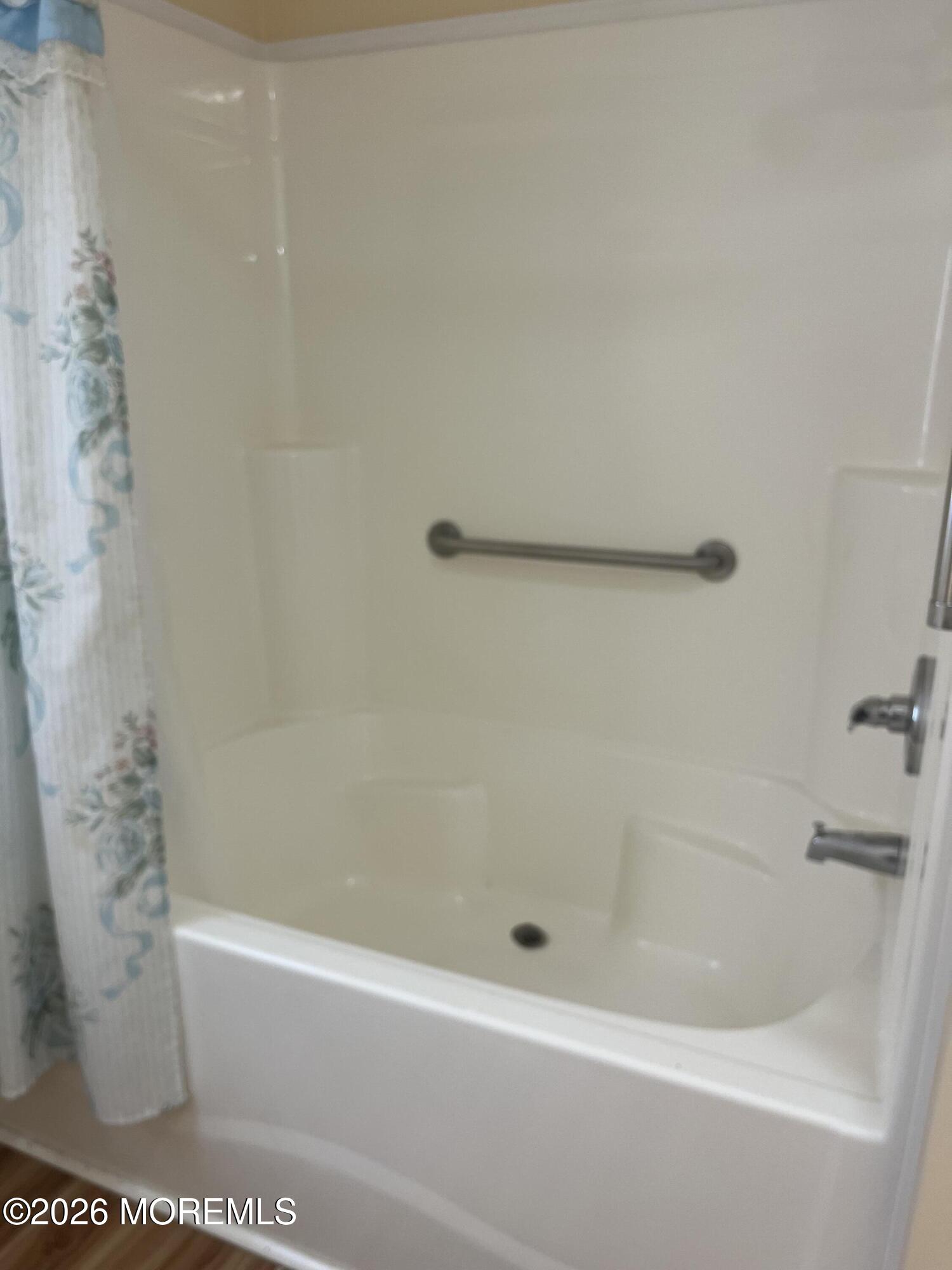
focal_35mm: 26
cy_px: 635
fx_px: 953
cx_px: 476
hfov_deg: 53.1
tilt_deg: -14.9
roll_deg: -0.1
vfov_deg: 67.3
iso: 64
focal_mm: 5.1
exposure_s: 1/60
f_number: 1.6
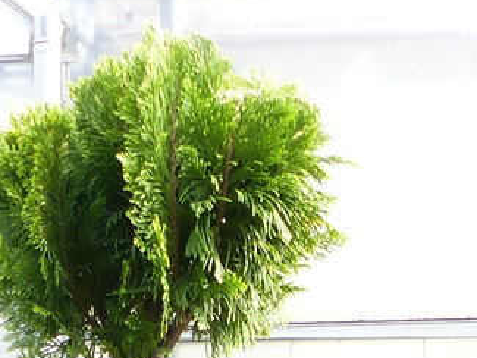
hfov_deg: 16.0
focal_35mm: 123
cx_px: 247
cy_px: 838
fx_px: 1696
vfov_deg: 10.5
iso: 100
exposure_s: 1/100
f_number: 4
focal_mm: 4.5
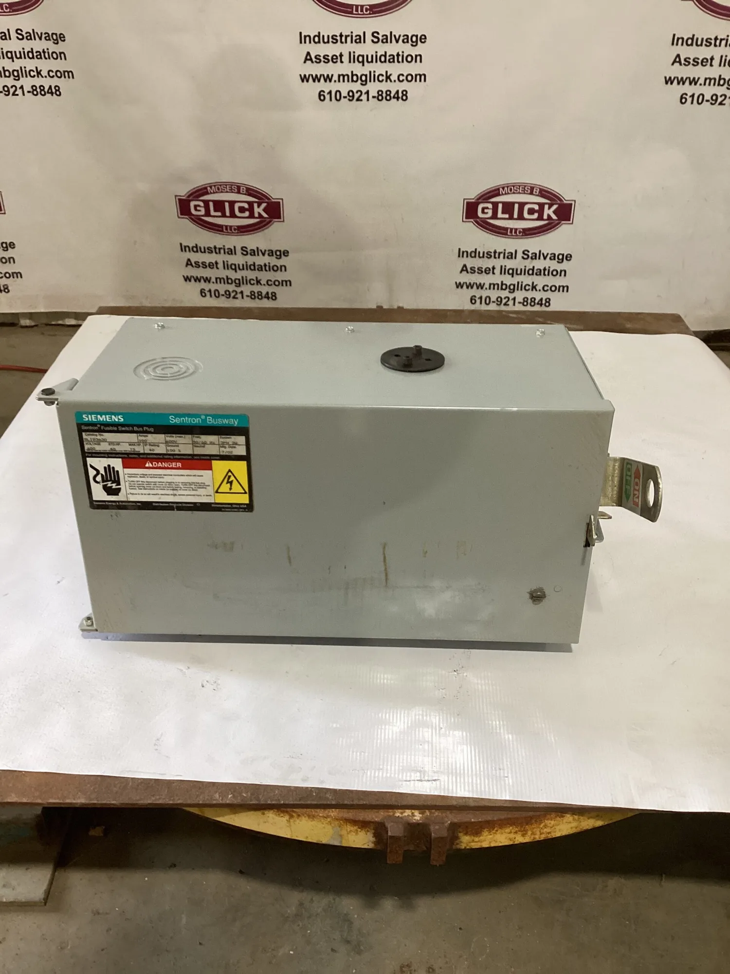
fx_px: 872
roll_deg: +1.7
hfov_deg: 45.4
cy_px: 487
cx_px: 365
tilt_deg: -33.1
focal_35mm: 31
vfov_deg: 58.4
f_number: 2.4
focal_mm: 3.3
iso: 200
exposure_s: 1/50
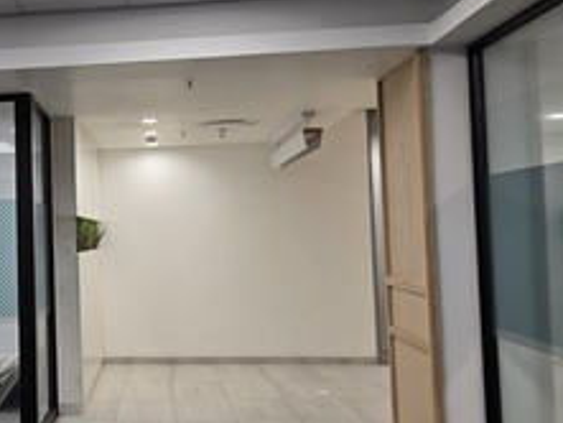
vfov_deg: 28.0
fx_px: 846
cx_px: 61
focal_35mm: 52
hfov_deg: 34.8
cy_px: 192
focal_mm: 5.4
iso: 40
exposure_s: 1/100
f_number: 1.8
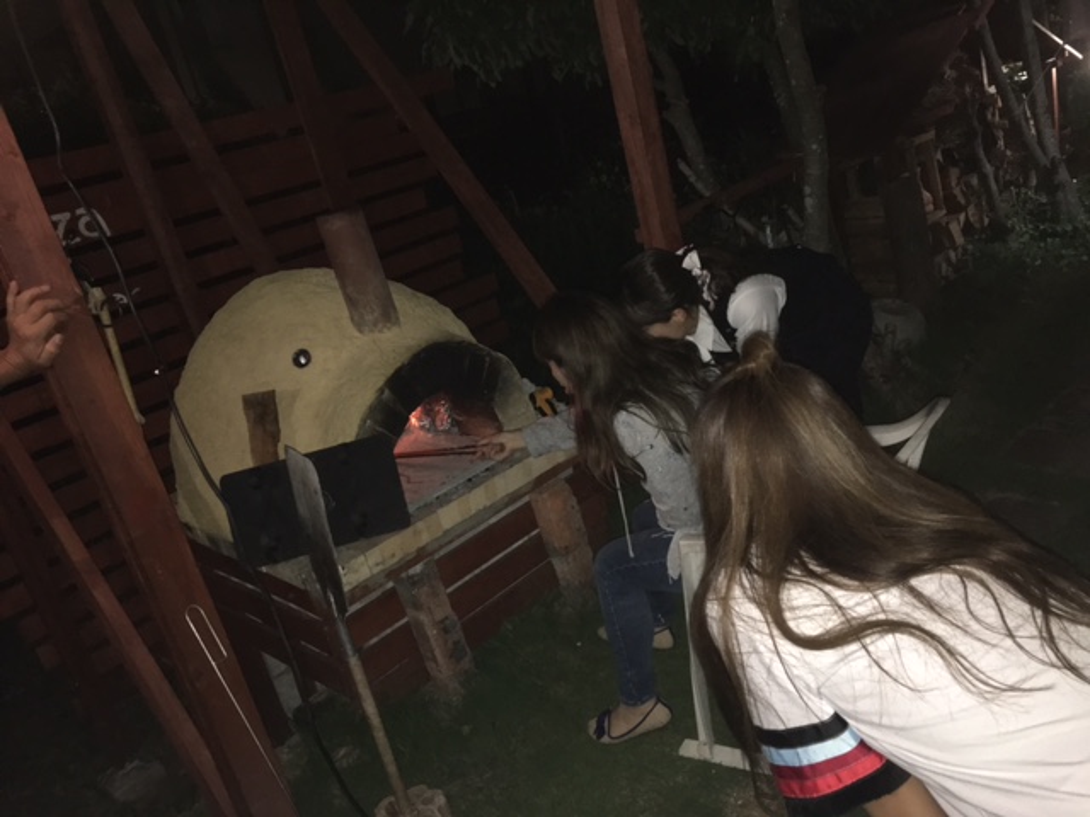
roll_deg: +14.2
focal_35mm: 29
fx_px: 913
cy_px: 408
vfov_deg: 48.2
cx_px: 545
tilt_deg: -19.1
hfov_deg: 61.7
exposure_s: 1/16
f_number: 2.2
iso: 200
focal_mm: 4.15
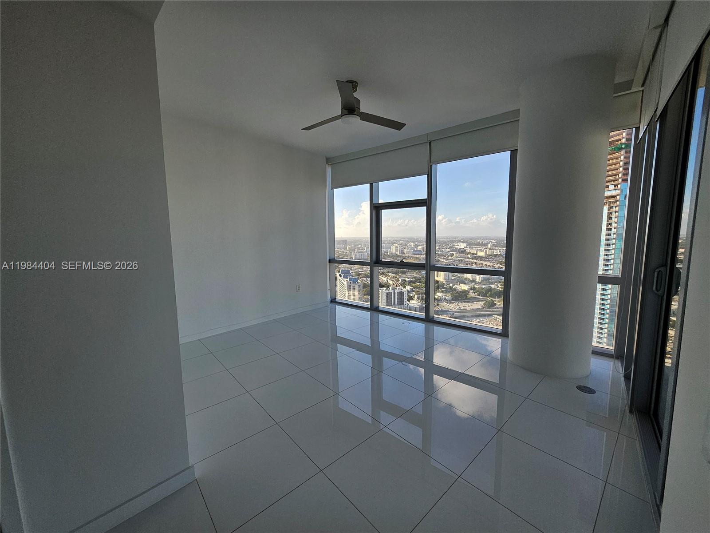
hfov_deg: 106.2
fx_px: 267
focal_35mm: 13
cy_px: 266
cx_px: 355
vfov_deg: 89.9
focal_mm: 1.74
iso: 40
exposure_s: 1/276
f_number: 2.2
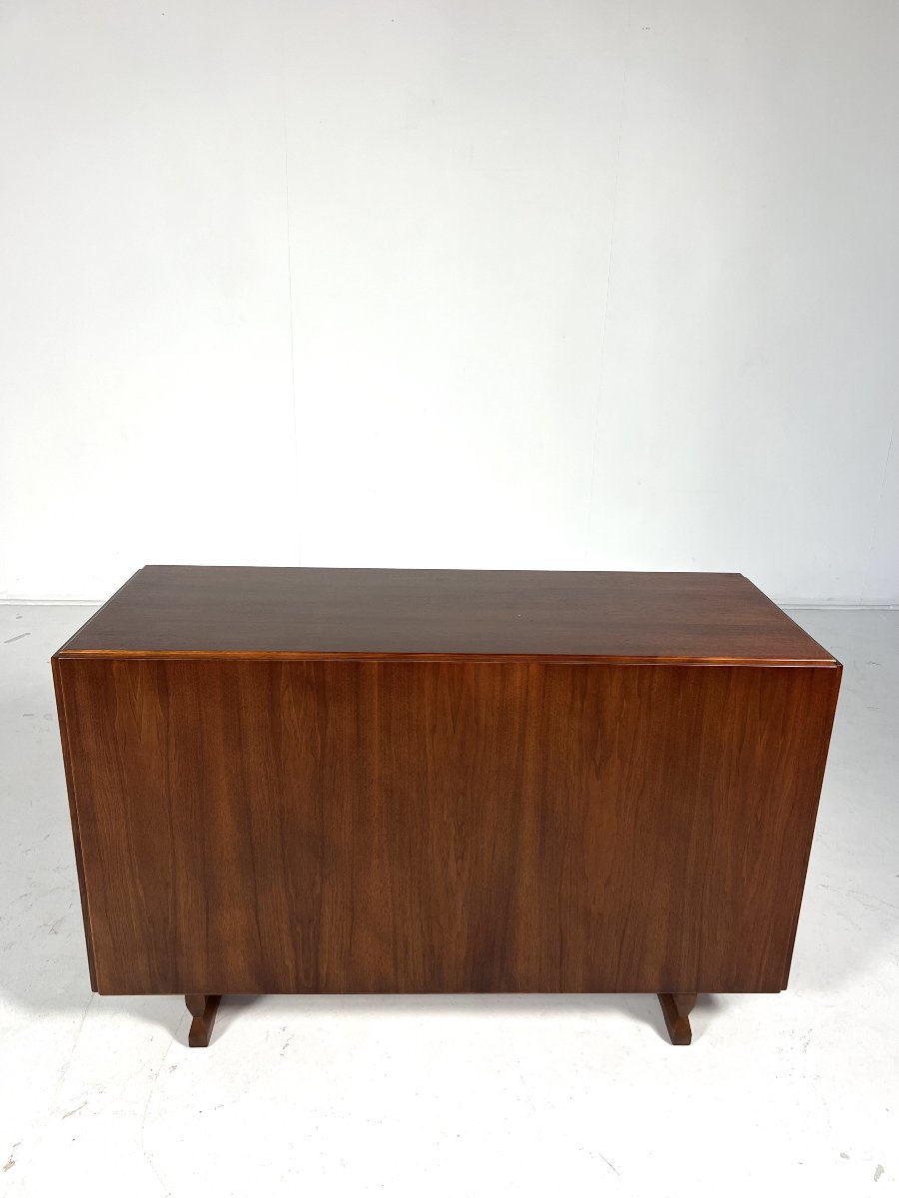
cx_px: 450
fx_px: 900
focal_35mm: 26
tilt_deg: -20.0
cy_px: 599
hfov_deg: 53.1
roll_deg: -0.3
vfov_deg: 67.3
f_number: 1.5
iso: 100
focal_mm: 5.7
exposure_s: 1/121
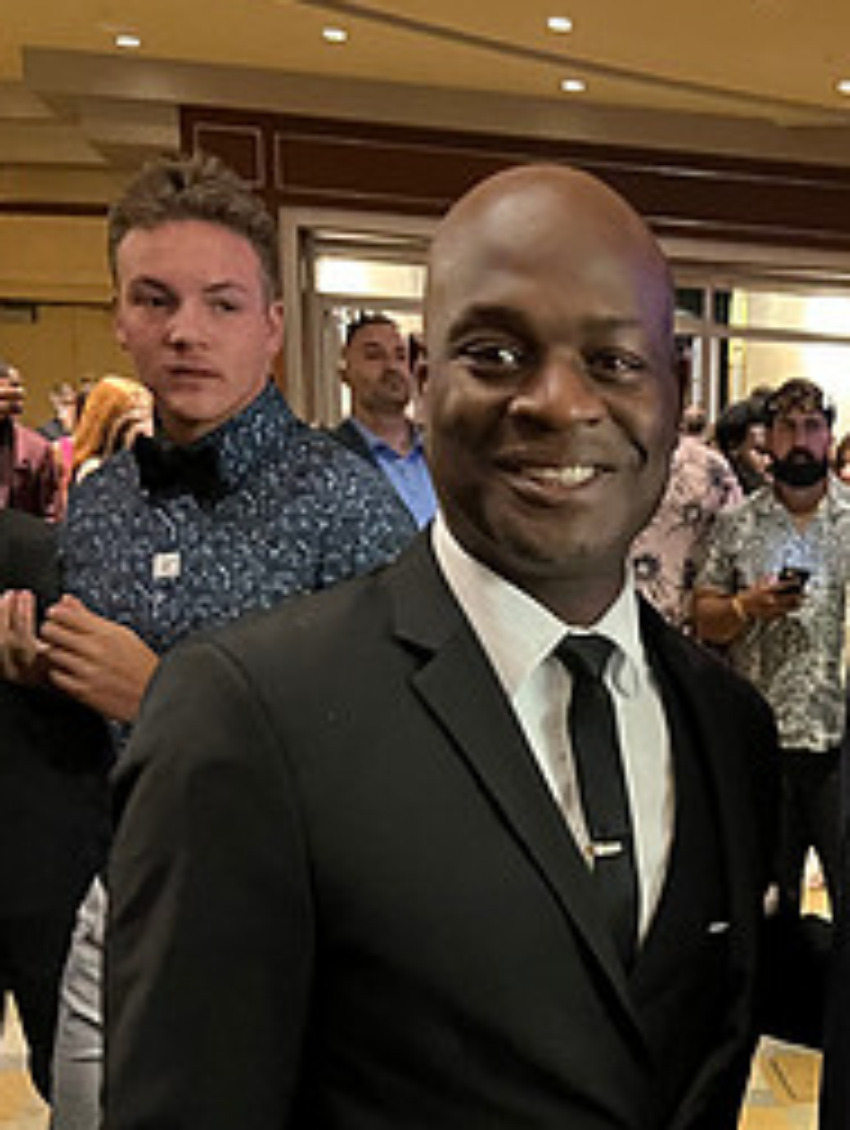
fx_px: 1959
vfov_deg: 30.1
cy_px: 1107
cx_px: 902
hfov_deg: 23.2
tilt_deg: -16.5
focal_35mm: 60
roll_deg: -1.7
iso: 800
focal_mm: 5.7
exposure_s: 1/24
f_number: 1.5
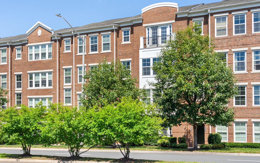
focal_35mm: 43
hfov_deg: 46.0
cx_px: 109
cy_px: 77
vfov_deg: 29.9
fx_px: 305
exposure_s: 1/1600
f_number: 8
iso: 640
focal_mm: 30
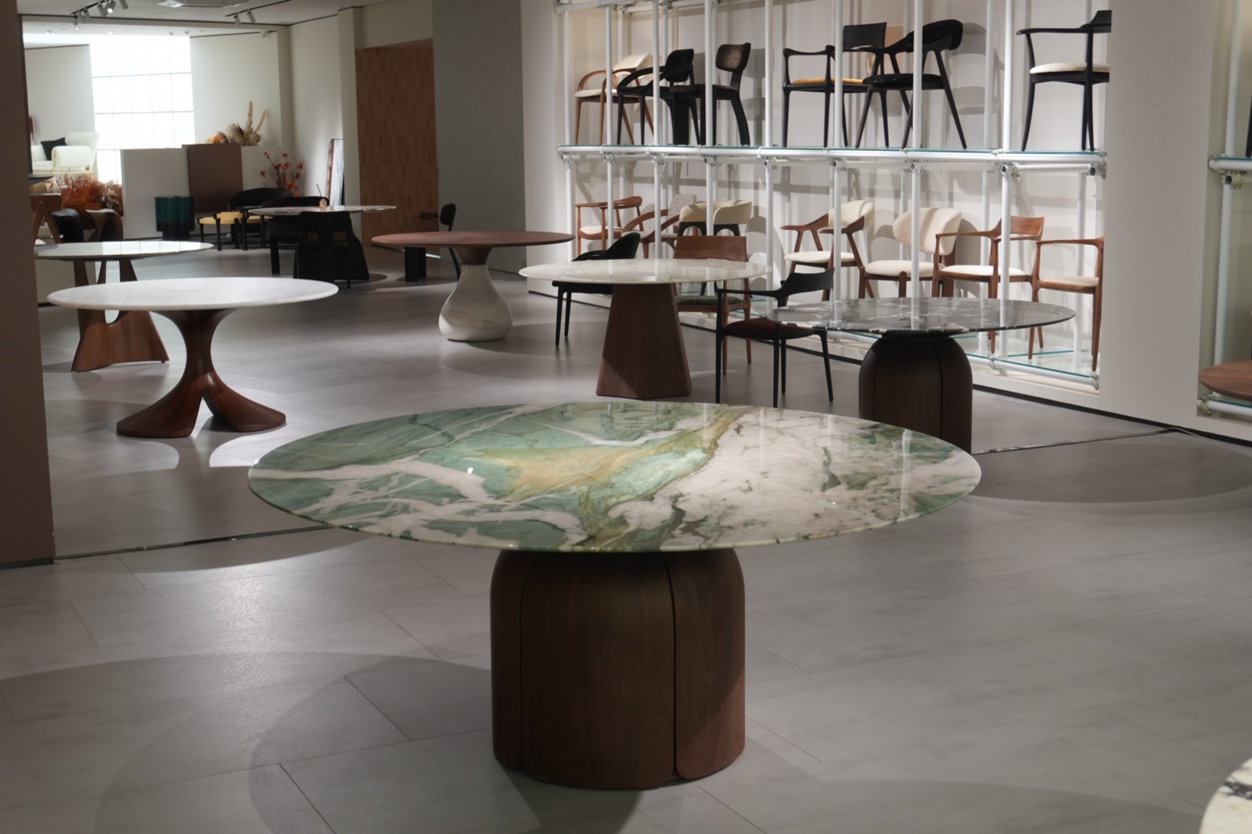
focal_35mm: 50
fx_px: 1721
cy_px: 417
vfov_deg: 27.2
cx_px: 626
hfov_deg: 40.0
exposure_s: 1/30
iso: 500
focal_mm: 33
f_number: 7.1
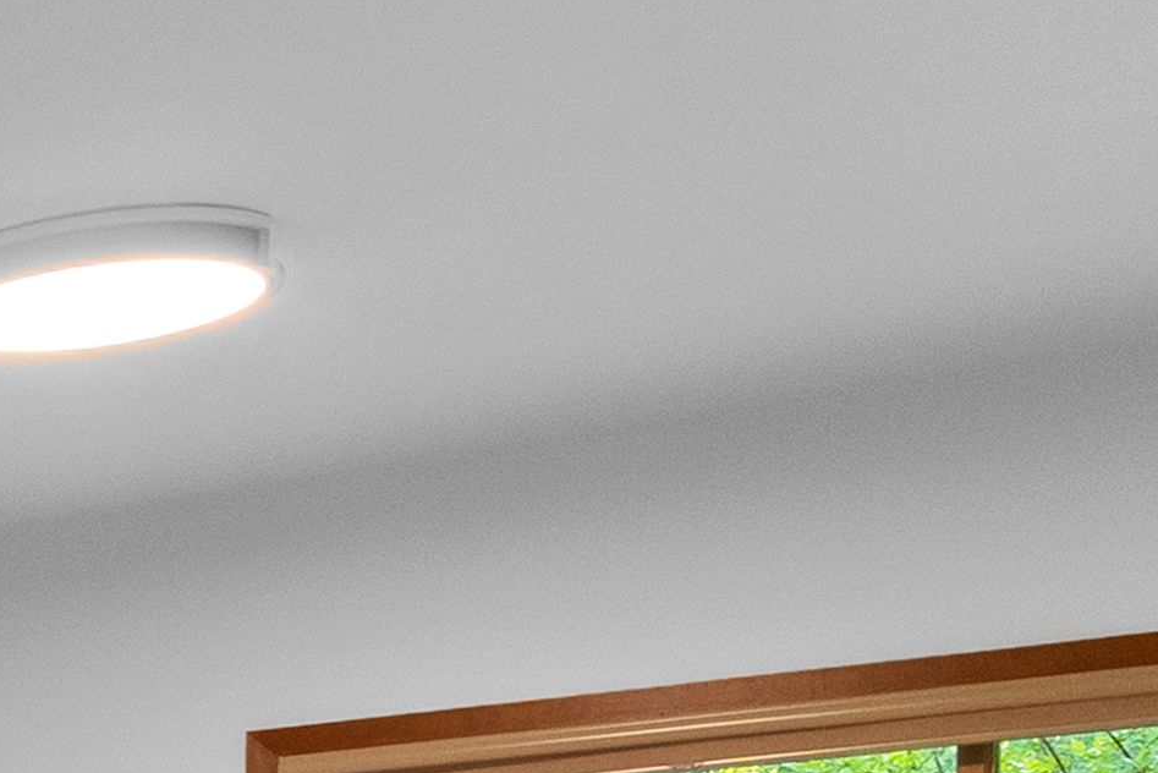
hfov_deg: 14.7
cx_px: -1493
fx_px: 3138
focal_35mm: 98
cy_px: 1364
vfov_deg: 12.8
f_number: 9
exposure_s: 1/3
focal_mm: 15.4
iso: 1250
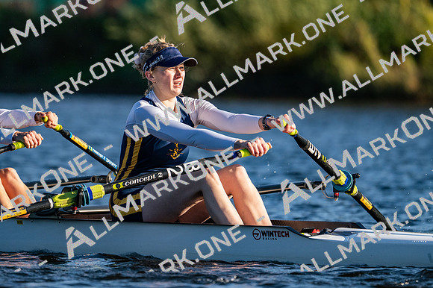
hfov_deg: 3.4
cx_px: 216
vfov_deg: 2.3
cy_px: 144
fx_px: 7214
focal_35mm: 600
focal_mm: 400
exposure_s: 1/2500
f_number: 4.5
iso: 250
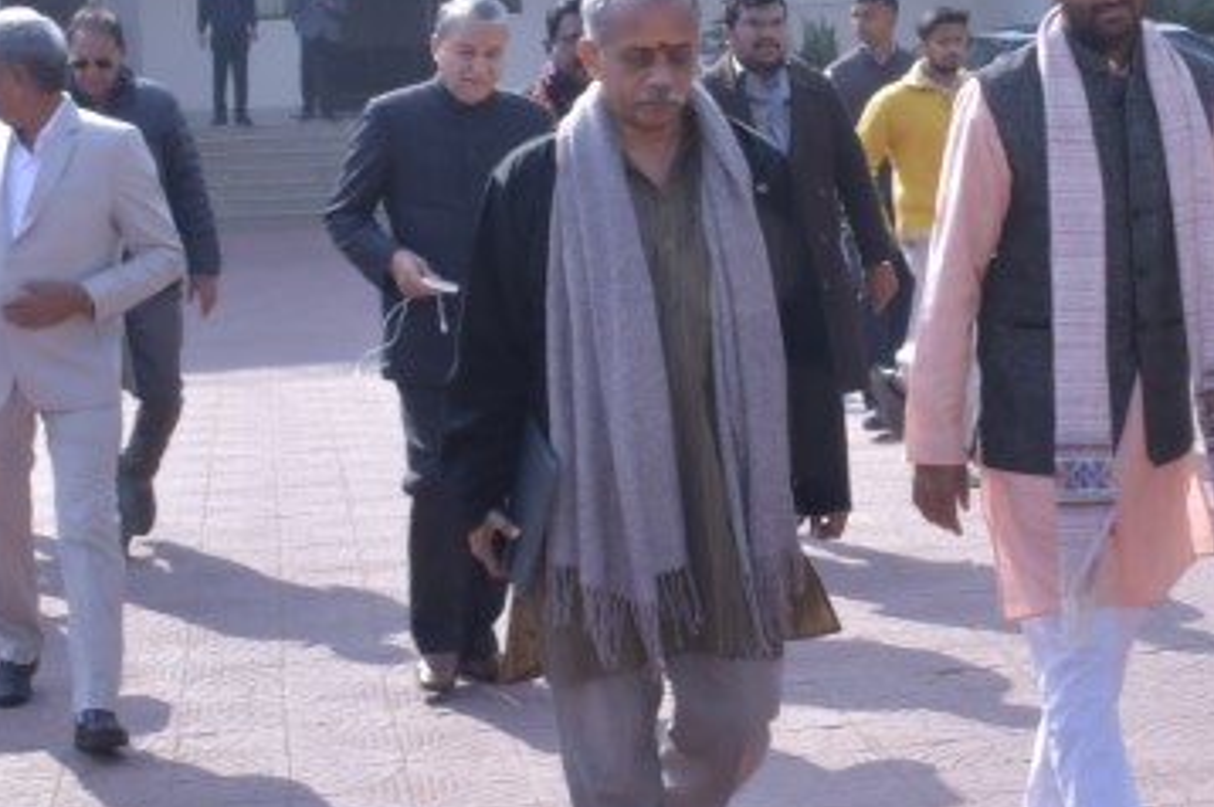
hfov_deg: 23.1
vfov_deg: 15.6
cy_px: 227
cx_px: 960
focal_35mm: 87
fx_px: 2931
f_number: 14
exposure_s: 1/200
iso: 400
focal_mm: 18
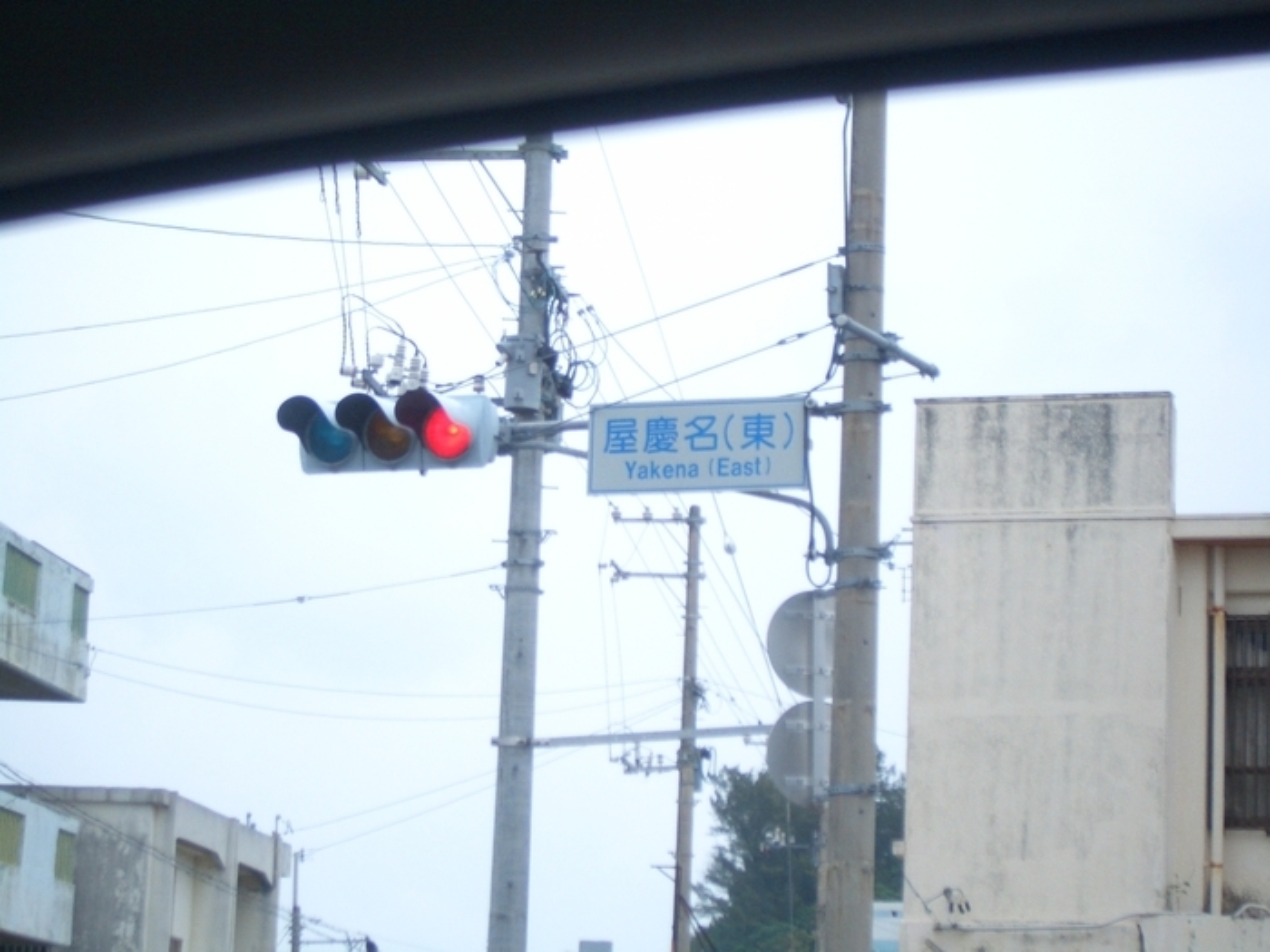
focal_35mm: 105
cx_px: 635
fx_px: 3852
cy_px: 476
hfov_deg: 18.7
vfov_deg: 14.1
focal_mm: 17.4
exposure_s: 1/125
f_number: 4.8
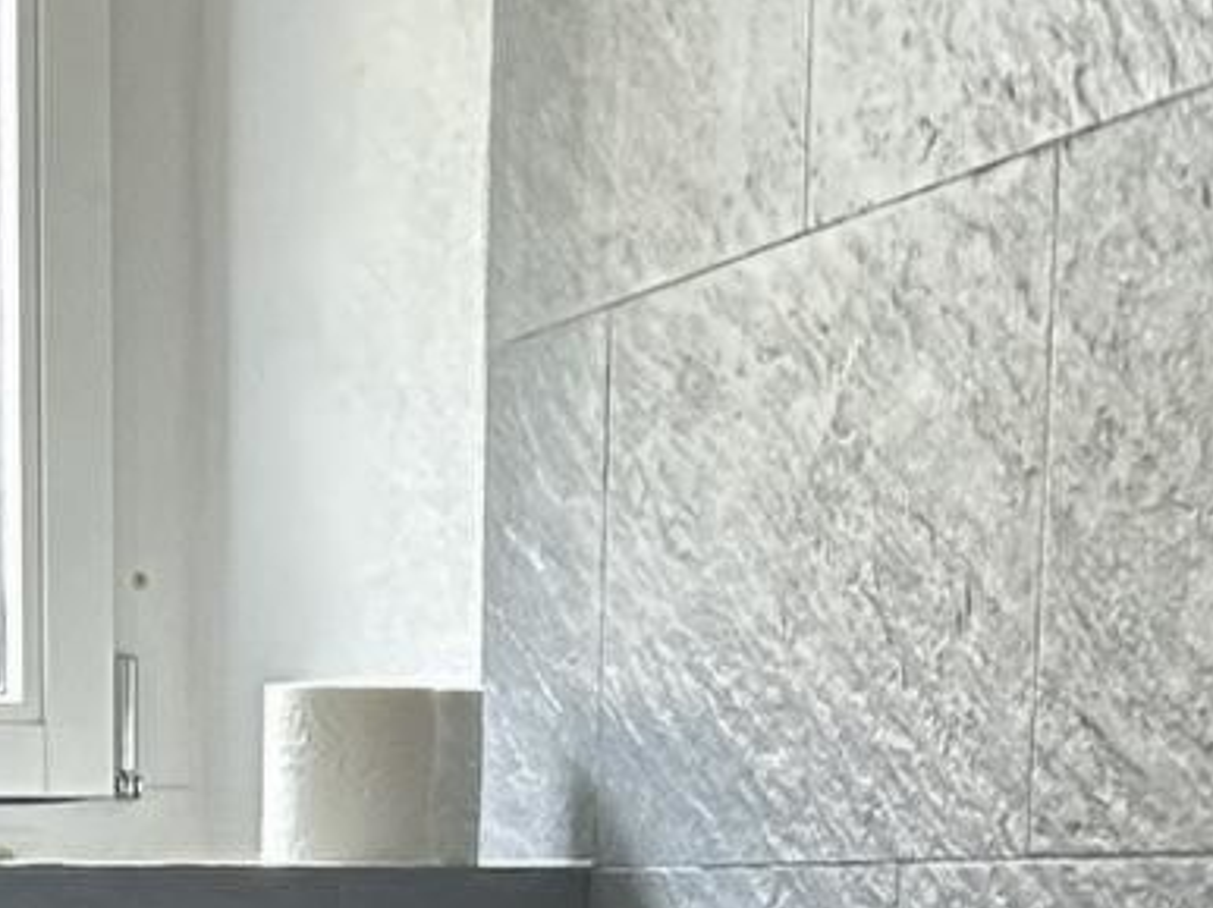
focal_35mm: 138
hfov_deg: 14.2
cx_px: 113
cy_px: 1847
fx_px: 4833
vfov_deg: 9.9
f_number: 1.5
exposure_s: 1/33
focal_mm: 5.7
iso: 400
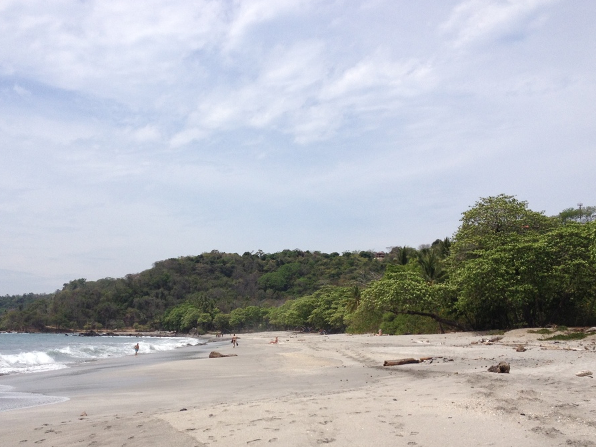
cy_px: 296
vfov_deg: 30.7
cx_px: 274
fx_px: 809
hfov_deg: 40.4
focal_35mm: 47
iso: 50
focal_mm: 4.28
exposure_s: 1/3690
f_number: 2.4
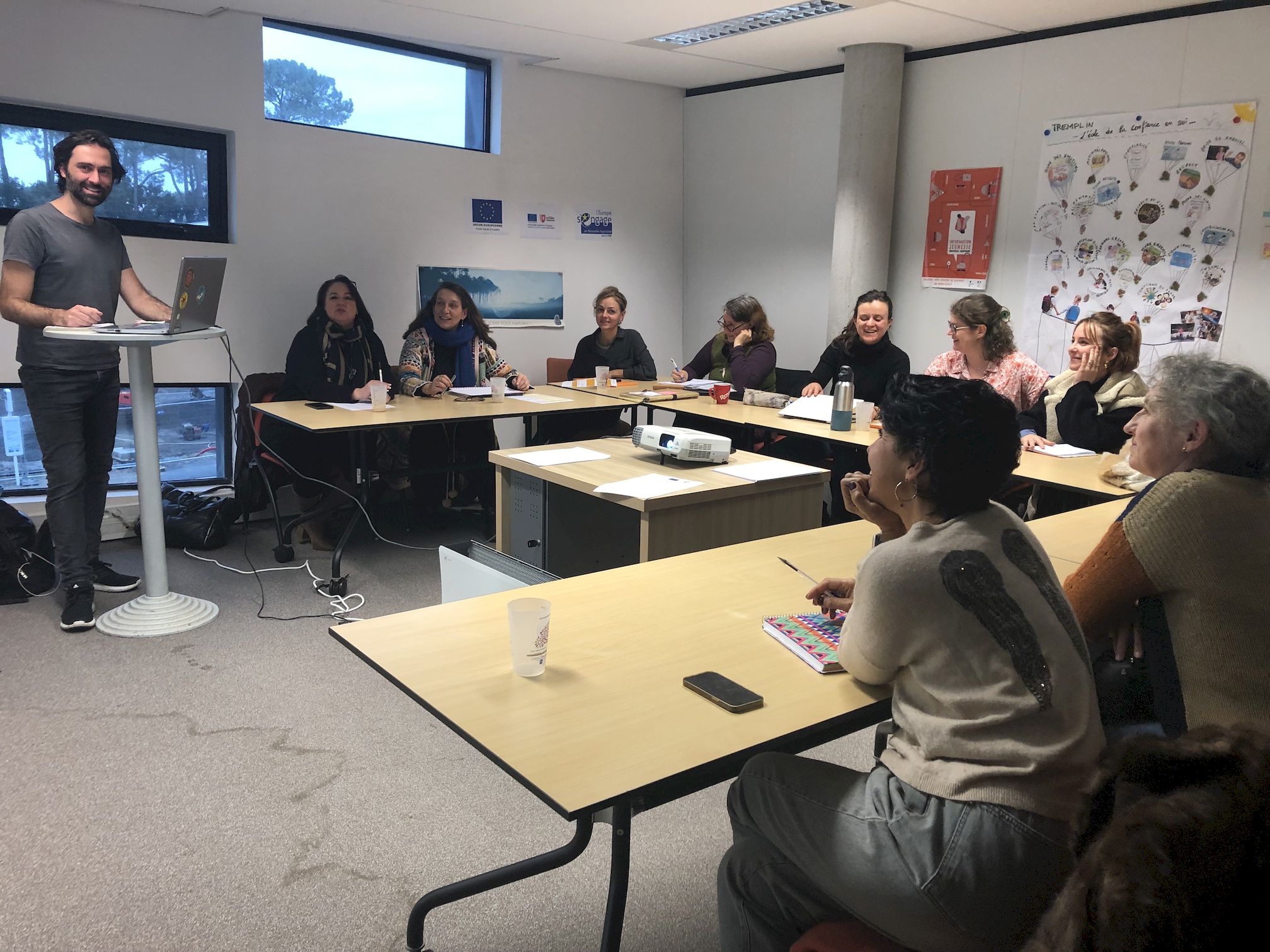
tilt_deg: -11.0
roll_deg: -1.7
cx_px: 635
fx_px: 1027
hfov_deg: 63.4
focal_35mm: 28
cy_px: 476
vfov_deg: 49.7
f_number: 1.8
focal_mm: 3.99
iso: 40
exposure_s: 1/33
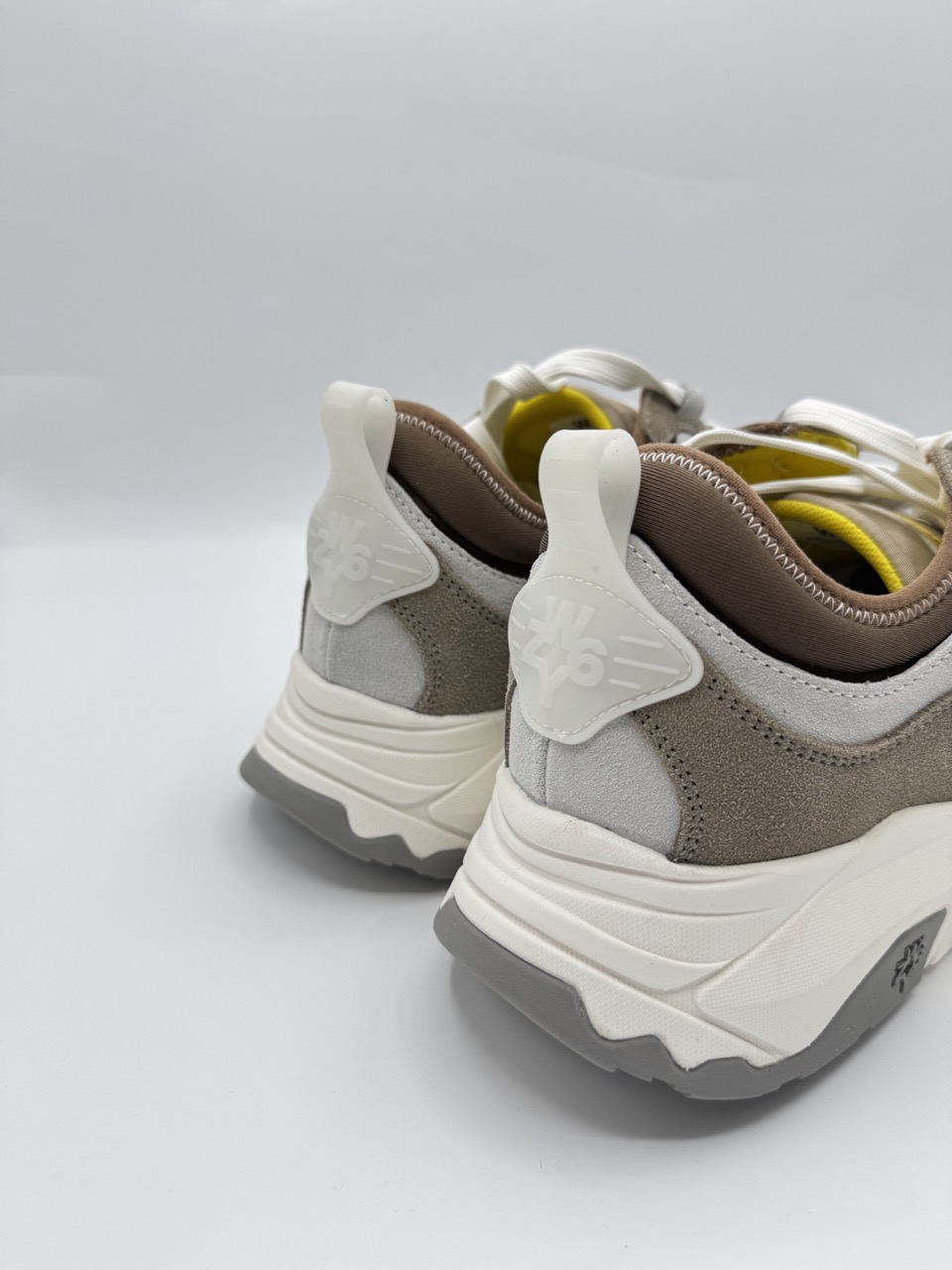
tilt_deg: -23.6
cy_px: 635
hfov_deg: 56.8
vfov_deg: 71.6
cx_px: 476
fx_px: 880
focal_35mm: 24
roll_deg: +2.3
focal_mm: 6.76
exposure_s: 1/397
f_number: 1.78
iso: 80
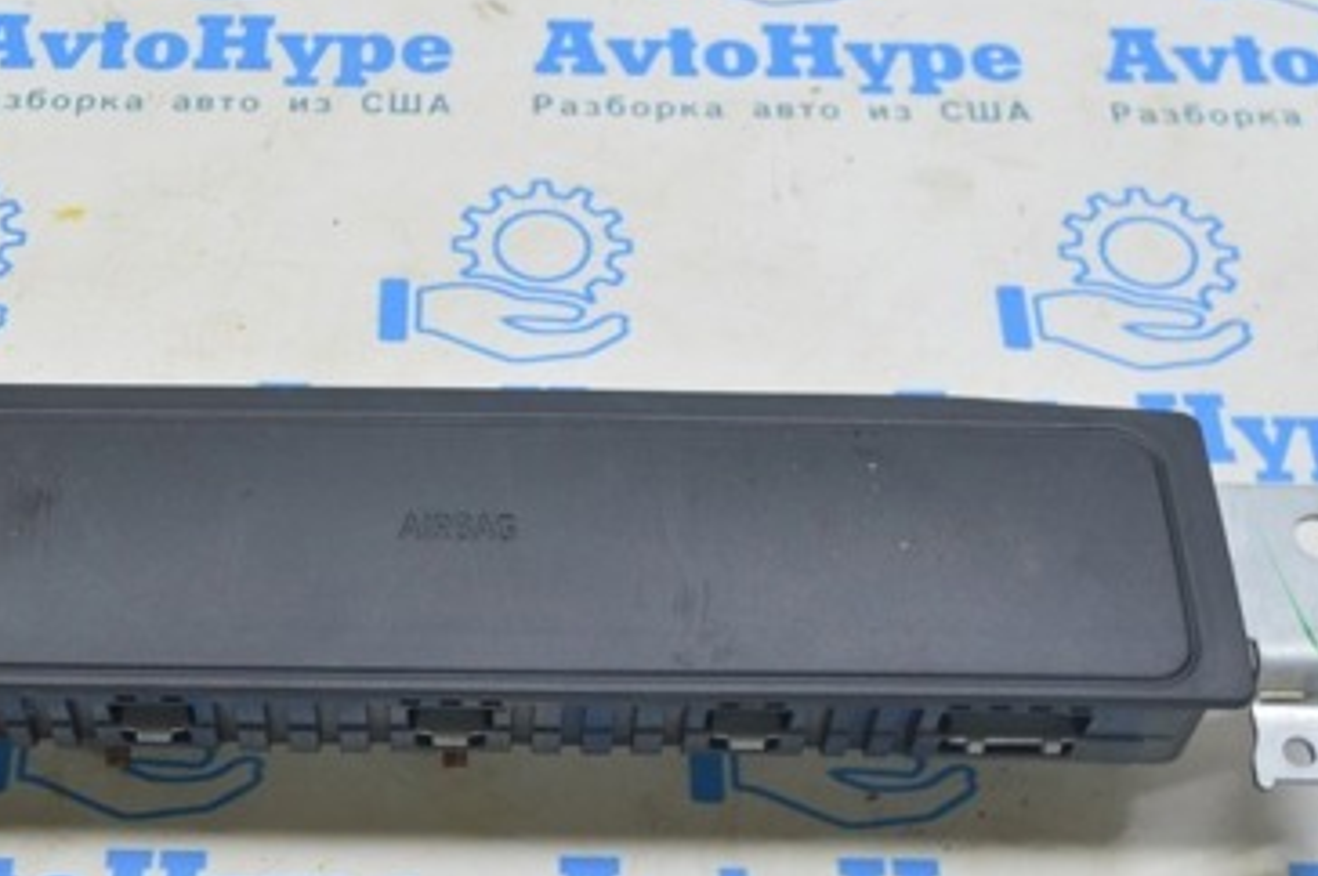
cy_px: 552
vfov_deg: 20.6
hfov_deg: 30.3
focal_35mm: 66
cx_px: 420
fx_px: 2410
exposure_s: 1/20
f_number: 5.6
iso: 400
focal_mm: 25
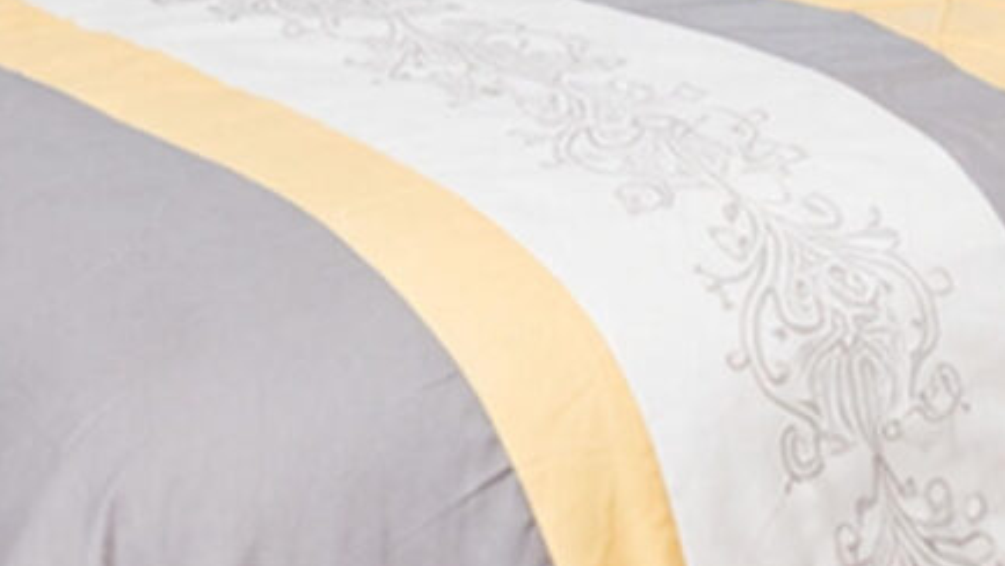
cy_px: -685
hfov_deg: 21.5
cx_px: 627
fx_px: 2639
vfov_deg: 10.8
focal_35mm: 99
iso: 64
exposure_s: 1/40
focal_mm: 16
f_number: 4.5
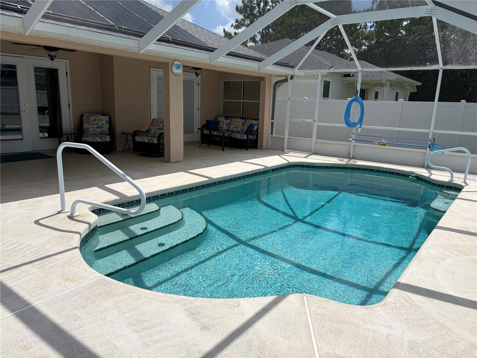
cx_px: 238
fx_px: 358
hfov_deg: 67.3
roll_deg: -3.0
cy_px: 179
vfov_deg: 53.1
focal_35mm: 26
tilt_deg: -11.6
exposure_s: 1/6993
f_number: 1.6
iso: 64
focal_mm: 5.96
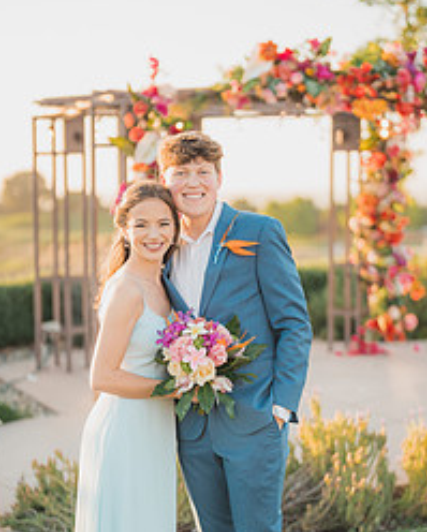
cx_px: 208
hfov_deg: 18.1
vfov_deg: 22.3
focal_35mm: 85
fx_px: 1340
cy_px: 369
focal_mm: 50
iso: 200
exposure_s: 1/2000
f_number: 1.2
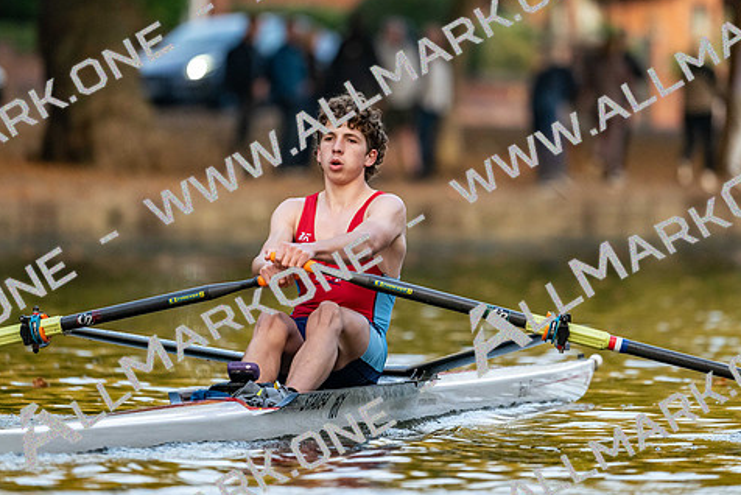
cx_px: 336
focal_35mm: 487
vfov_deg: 2.8
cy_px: 230
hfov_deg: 4.2
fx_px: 10030
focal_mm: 400
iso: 3600
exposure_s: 1/2500
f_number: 4.5
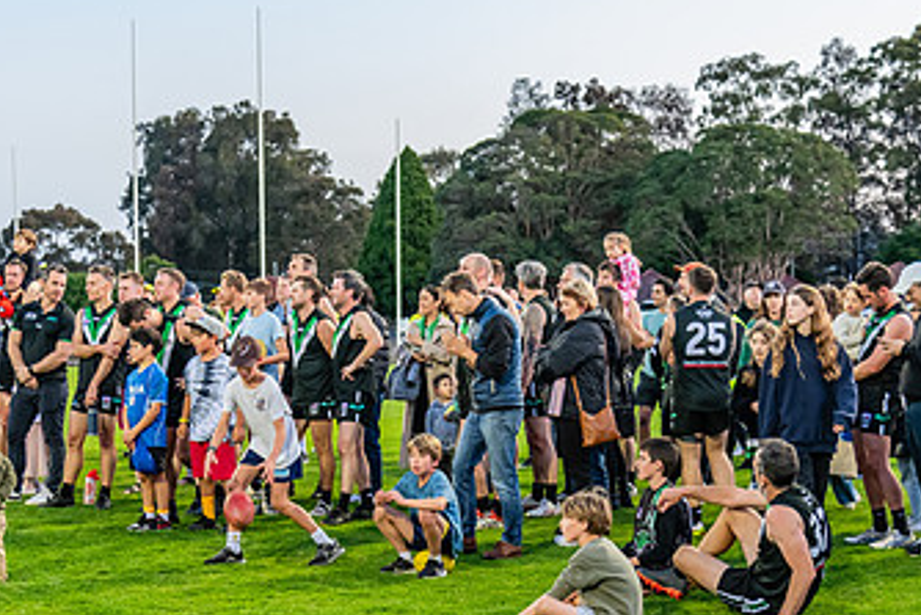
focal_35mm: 80
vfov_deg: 17.0
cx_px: 364
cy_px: 429
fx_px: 2047
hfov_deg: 25.3
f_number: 4
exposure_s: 1/100
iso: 2000
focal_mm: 46
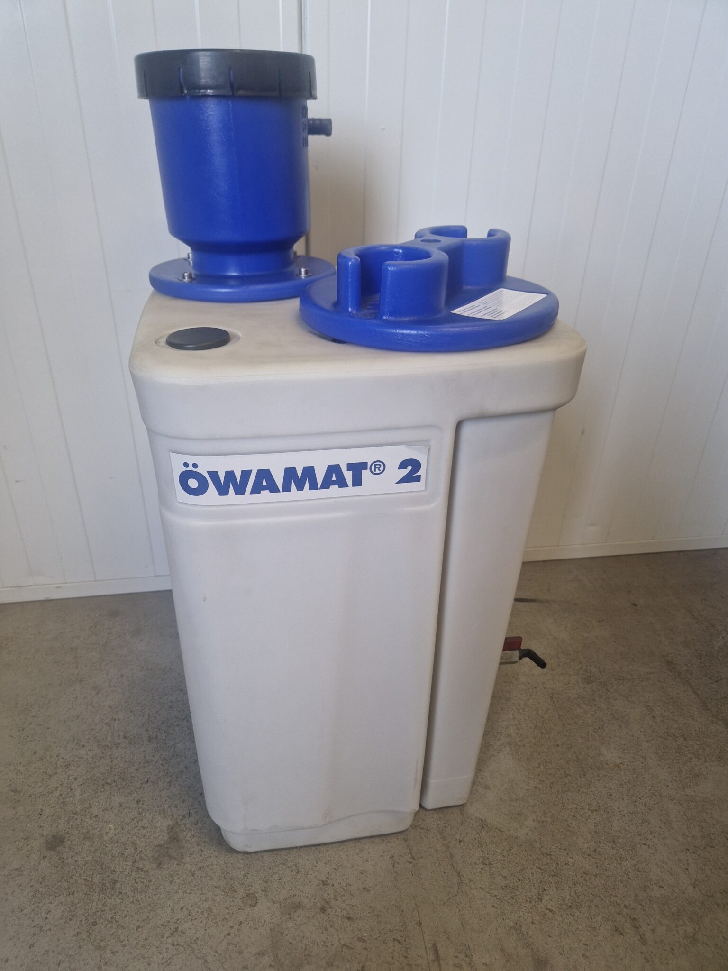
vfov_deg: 73.9
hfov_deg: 58.9
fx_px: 645
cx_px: 364
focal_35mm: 23
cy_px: 486
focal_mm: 5.4
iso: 50
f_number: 1.8
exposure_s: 1/109
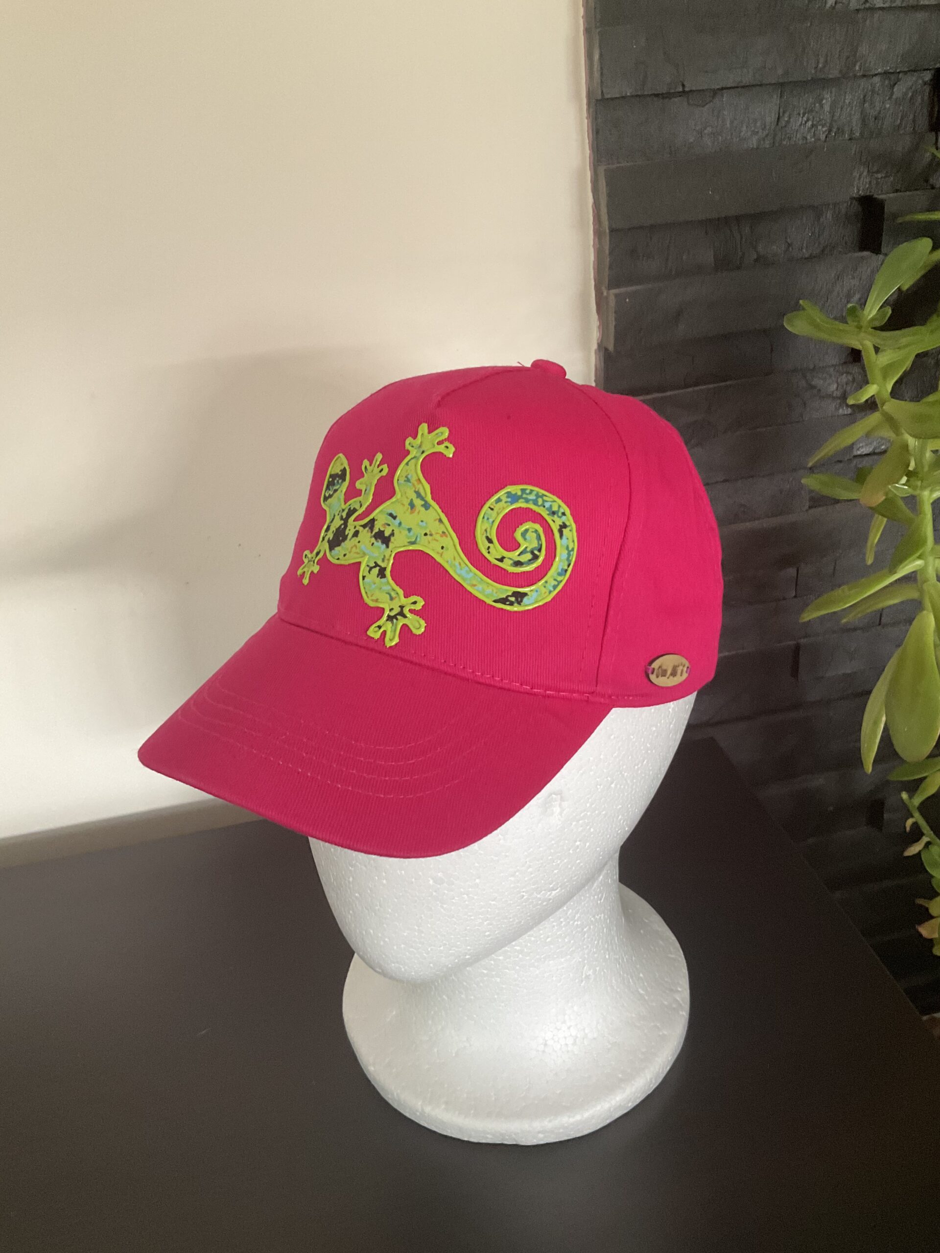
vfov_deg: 61.7
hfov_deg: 48.2
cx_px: 470
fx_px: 1050
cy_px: 626
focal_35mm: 29
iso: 160
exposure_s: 1/60
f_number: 1.8
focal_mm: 3
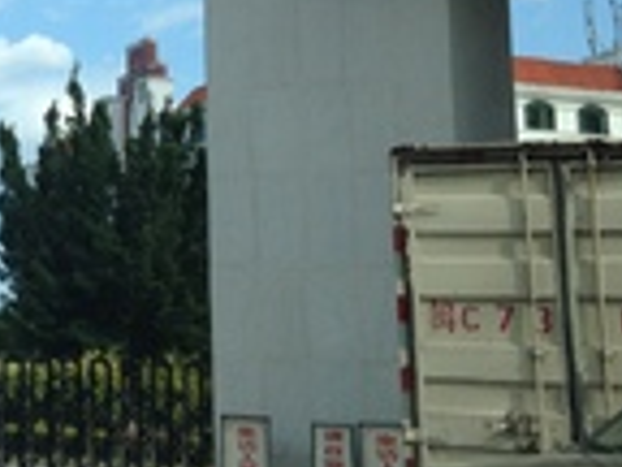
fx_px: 1743
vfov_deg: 14.9
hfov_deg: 19.2
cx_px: -104
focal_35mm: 97
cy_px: -30
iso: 50
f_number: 2.4
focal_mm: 4.28
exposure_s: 1/1227
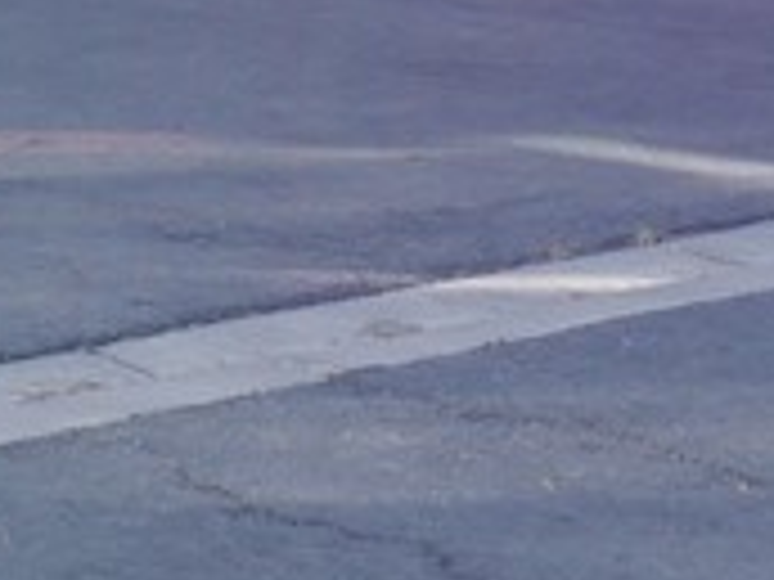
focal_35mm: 190
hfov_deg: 10.4
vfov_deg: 7.5
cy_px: -553
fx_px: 4248
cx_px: 295
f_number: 5.6
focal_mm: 16
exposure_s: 1/200
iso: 200
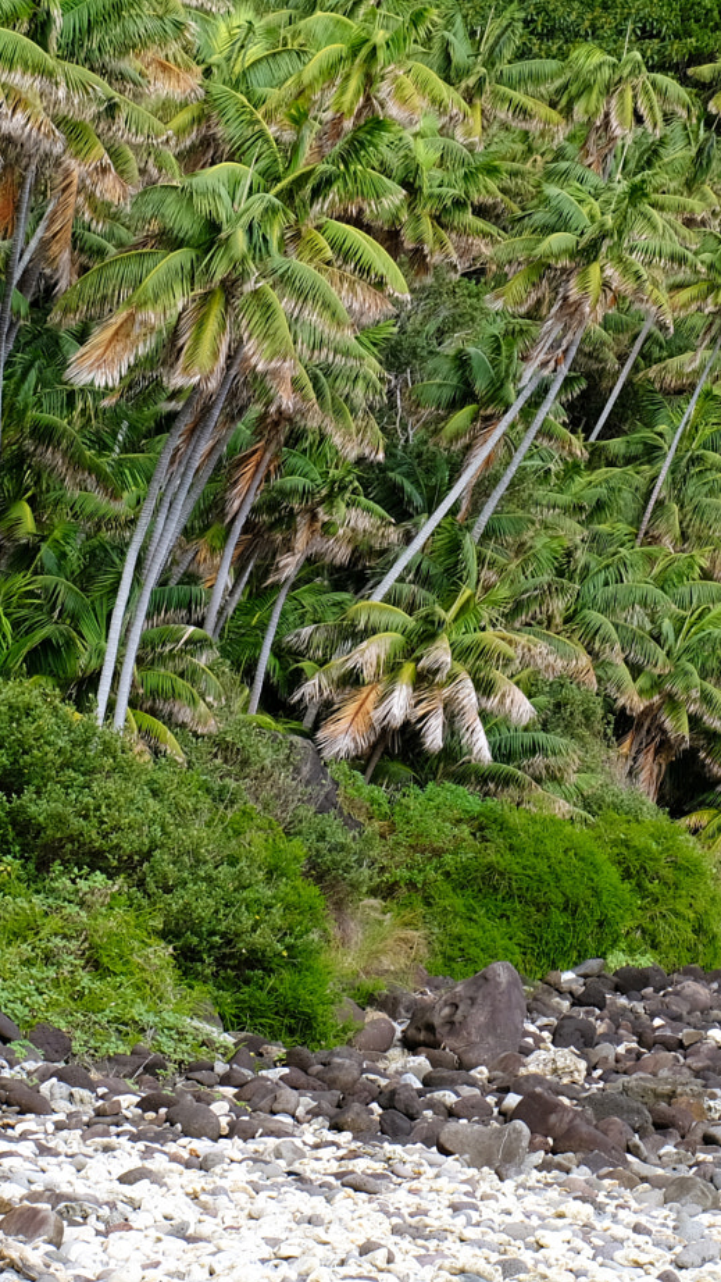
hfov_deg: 10.6
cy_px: 592
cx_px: 286
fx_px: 3872
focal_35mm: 114
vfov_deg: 18.8
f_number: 9
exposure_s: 1/125
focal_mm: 32.6
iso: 200
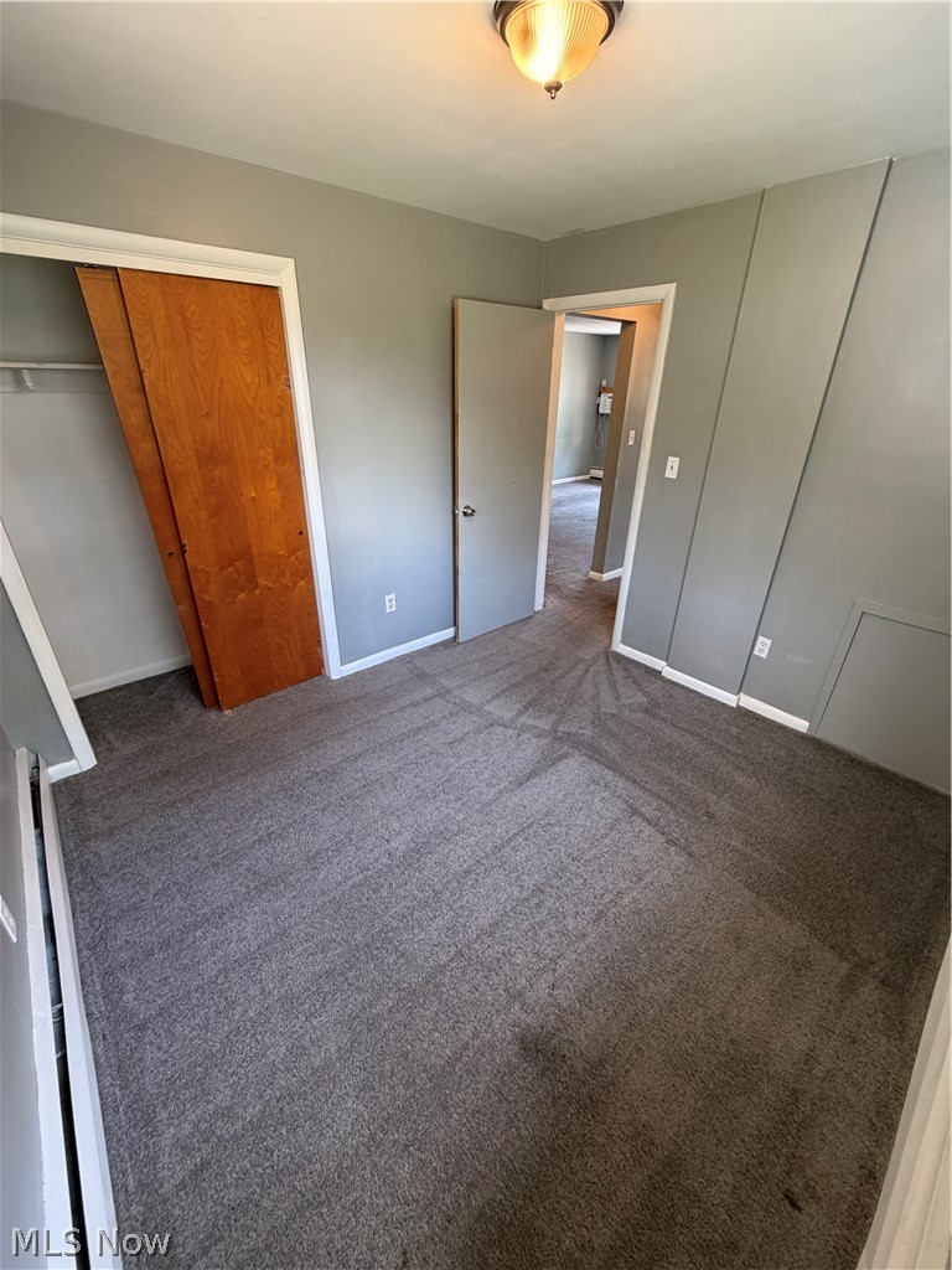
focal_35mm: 14
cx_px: 476
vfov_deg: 102.1
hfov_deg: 85.7
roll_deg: -1.1
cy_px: 635
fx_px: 513
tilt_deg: -26.5
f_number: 2.2
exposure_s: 1/60
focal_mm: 2.22
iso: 250
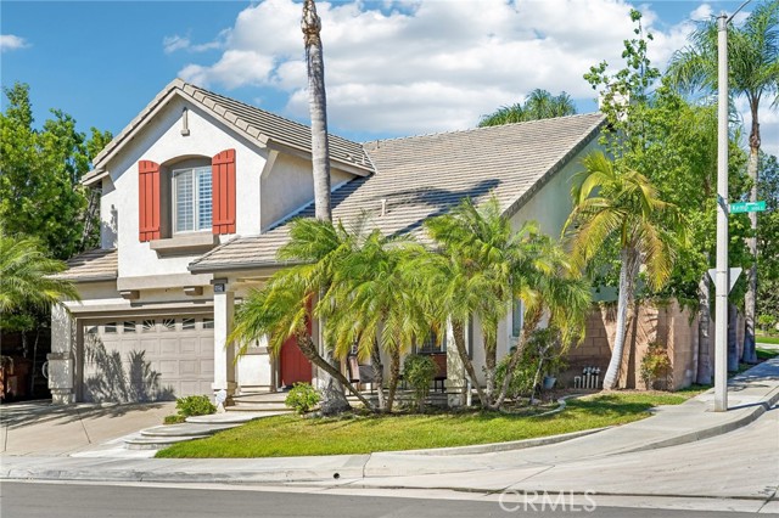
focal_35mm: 43
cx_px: 390
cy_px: 259
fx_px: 930
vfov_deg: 31.2
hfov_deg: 45.5
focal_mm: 43
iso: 100
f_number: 8
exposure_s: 1/400
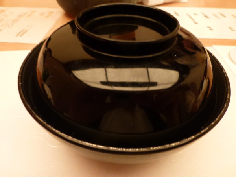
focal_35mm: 24
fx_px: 164
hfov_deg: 71.6
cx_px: 118
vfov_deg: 56.8
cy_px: 88
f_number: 3.3
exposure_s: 1/5
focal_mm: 4.3
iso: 200
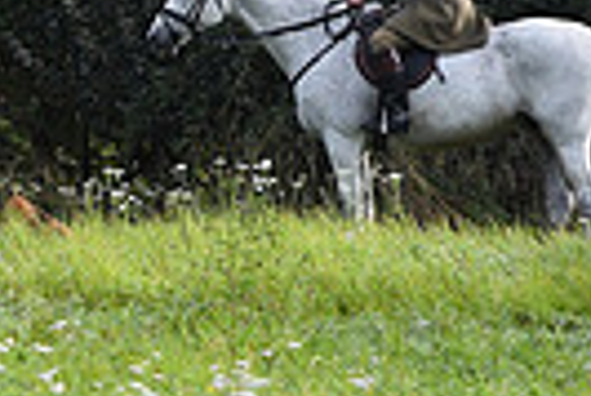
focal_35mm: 718
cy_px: 40
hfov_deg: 2.9
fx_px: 11800
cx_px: -613
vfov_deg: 1.9
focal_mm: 165
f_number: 5
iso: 450
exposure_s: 1/800
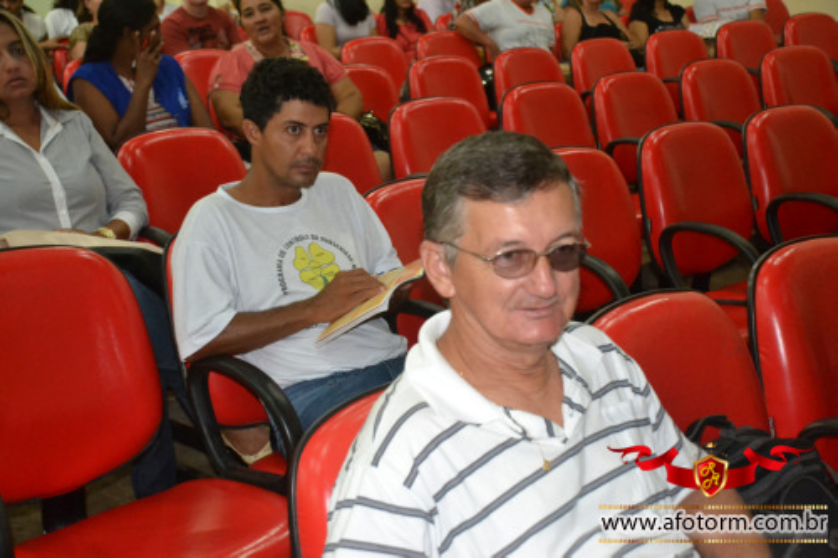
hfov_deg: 41.1
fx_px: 1117
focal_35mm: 48
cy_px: 279
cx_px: 419
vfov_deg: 28.1
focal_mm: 32
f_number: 4.2
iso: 3200
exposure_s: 1/60
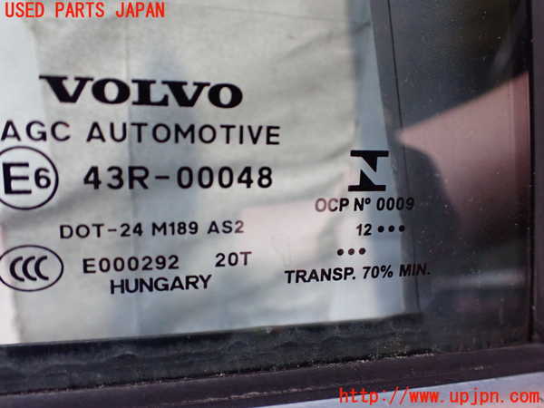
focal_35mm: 30
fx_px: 471
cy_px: 204
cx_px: 272
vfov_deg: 46.8
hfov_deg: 60.0
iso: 800
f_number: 2.3
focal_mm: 5.4
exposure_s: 1/80
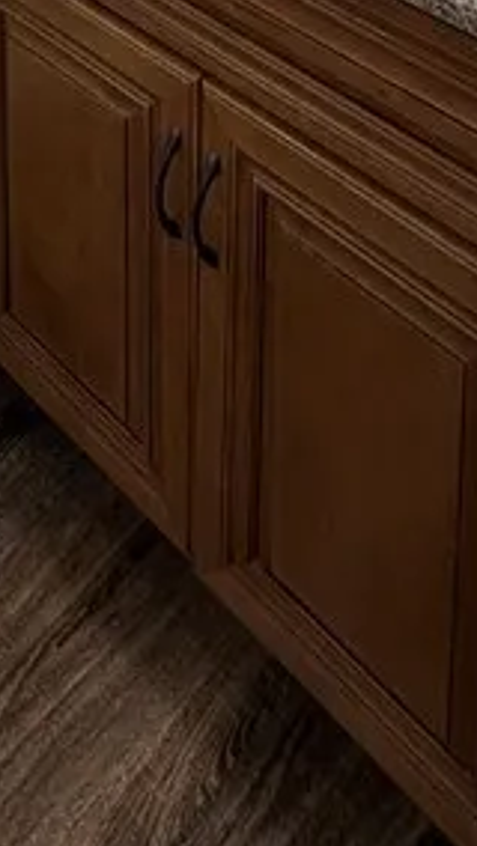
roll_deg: +0.6
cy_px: -530
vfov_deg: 24.9
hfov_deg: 21.3
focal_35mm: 55
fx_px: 1235
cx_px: 27
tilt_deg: -8.0
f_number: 2.2
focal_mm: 2.22
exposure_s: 1/120
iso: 125
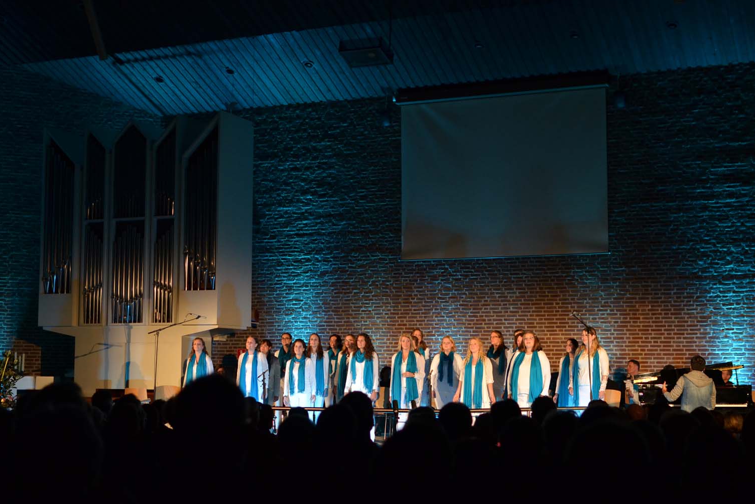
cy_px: 255
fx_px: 1186
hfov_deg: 35.3
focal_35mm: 57
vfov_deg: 24.0
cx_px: 357
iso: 900
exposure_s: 1/80
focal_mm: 35
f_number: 2.5
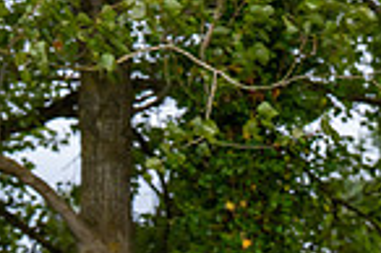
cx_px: 684
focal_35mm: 286
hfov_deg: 7.0
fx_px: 3023
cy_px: 434
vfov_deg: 4.7
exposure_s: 1/800
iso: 1250
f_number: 4
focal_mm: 72
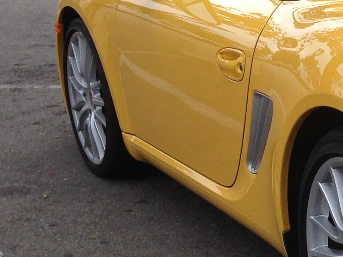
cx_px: 570
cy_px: 188
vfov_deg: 11.2
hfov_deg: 13.7
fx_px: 1308
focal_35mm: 132
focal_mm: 4.13
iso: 50
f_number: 2.4
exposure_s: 1/511
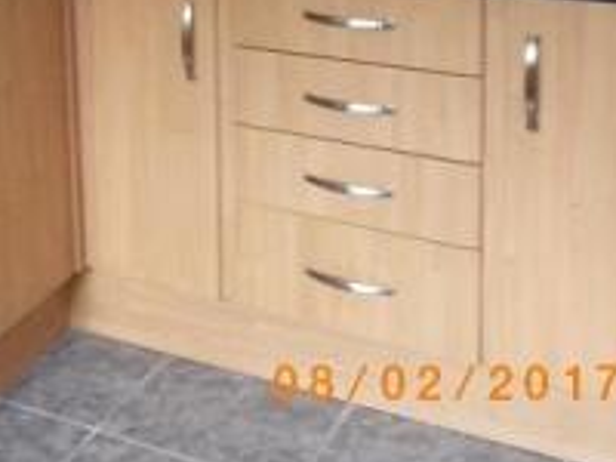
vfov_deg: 20.9
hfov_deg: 29.4
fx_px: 1139
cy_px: -134
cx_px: 106
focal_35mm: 64
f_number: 3.1
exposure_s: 1/25
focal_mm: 4
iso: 800
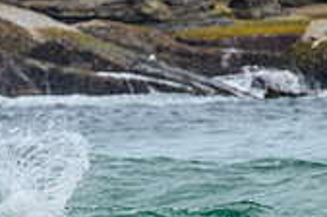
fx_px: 24950
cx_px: -72
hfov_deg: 0.8
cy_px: 226
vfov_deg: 0.5
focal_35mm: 2752
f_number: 11
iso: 1000
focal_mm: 800
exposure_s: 1/2000
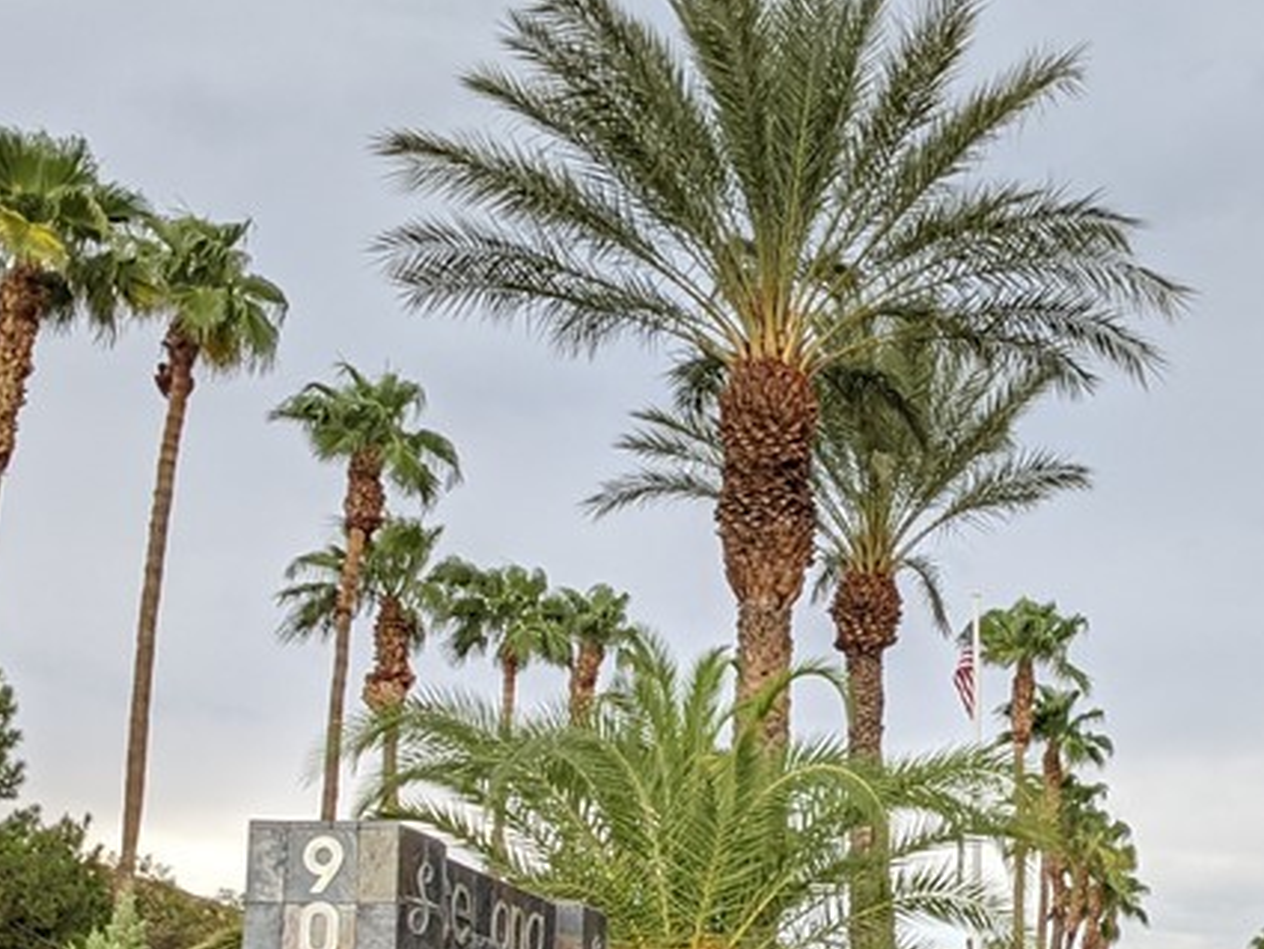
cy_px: 821
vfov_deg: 22.2
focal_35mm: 65
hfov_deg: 29.6
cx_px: 833
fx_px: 2374
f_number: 1.73
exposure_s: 1/377
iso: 56
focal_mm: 4.38
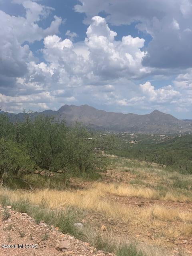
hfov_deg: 28.0
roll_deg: +1.3
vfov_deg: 36.8
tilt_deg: +0.5
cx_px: 96
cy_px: 128
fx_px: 385
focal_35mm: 52
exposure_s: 1/2283
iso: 16
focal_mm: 6
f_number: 2.4
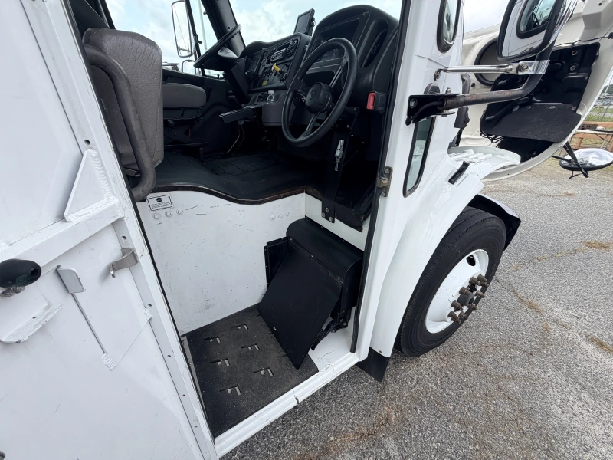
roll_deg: +0.3
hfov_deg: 102.1
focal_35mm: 14
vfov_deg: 85.7
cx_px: 306
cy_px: 230
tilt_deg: -27.4
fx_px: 248
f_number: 2.2
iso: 40
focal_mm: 2.22
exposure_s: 1/545
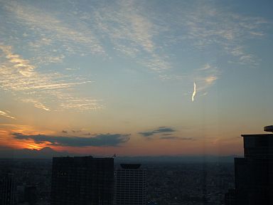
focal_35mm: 41
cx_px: 136
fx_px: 323
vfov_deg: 35.1
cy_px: 102
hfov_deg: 45.8
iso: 250
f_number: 4.2
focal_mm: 7.4
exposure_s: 1/60
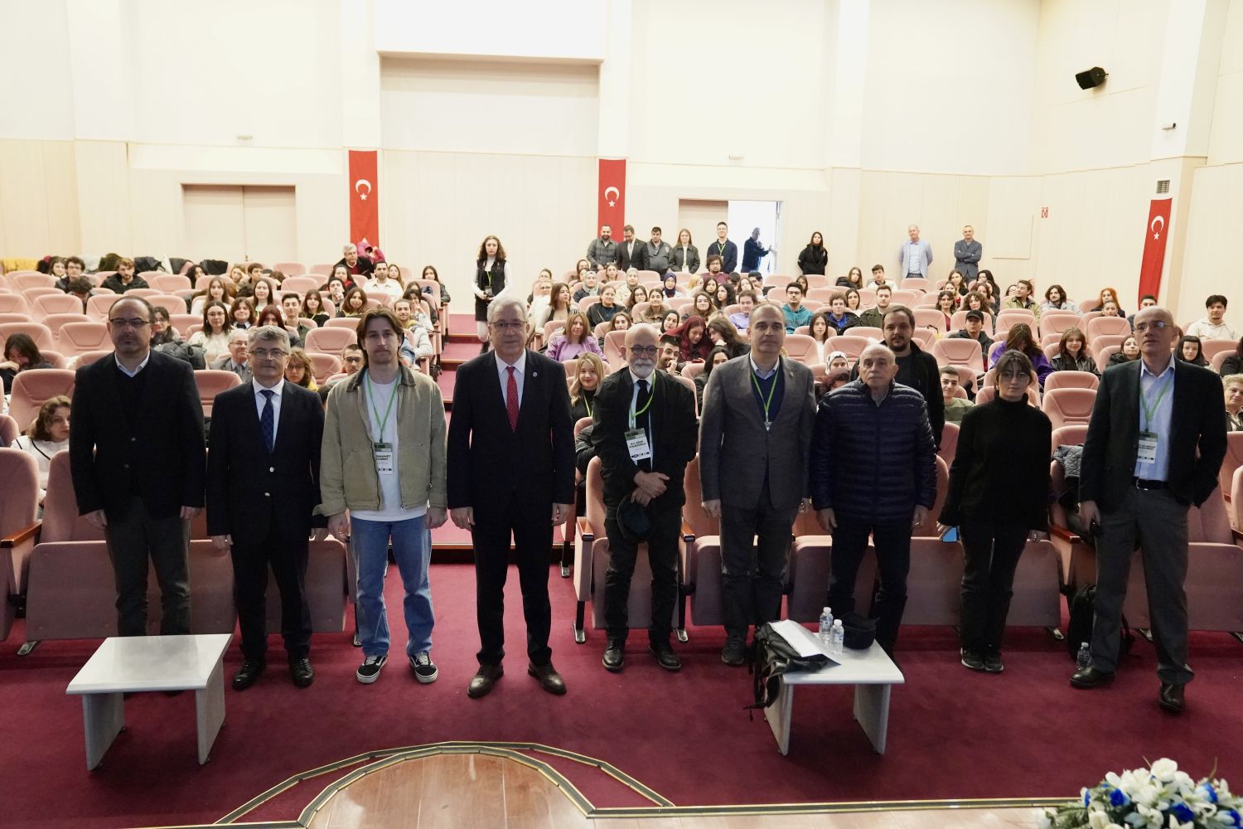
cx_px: 622
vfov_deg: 45.0
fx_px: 1001
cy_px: 414
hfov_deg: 63.7
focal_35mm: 29
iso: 10000
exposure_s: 1/160
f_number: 3.2
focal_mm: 29
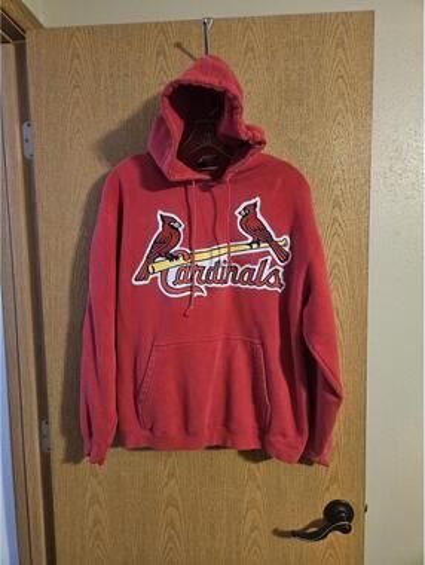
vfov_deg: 73.9
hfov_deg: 59.0
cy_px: 282
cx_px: 212
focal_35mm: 23
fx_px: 376
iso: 640
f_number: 1.8
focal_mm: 5.4
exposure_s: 1/40
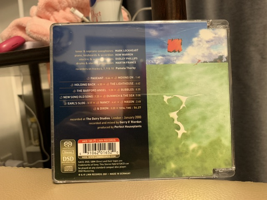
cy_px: 100
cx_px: 134
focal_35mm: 26
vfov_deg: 53.1
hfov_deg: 67.3
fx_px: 201
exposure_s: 1/33
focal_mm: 4.25
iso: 400
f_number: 1.8
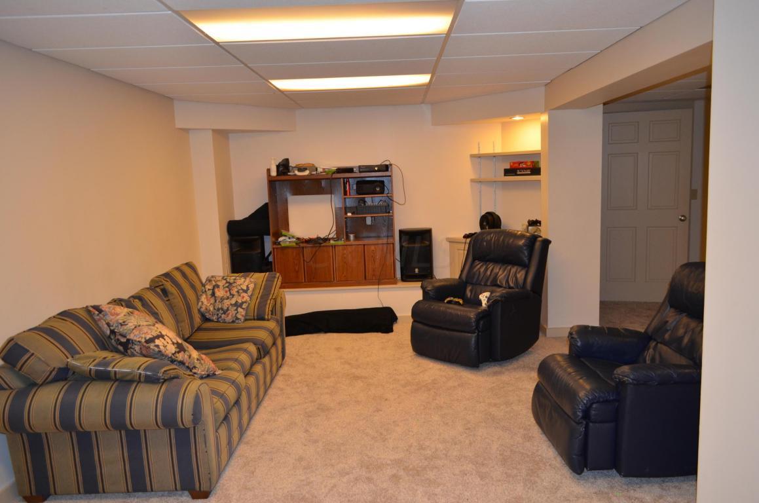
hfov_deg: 67.5
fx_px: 568
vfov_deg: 47.7
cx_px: 380
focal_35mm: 27
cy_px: 252
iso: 640
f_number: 3.5
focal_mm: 18
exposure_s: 1/60
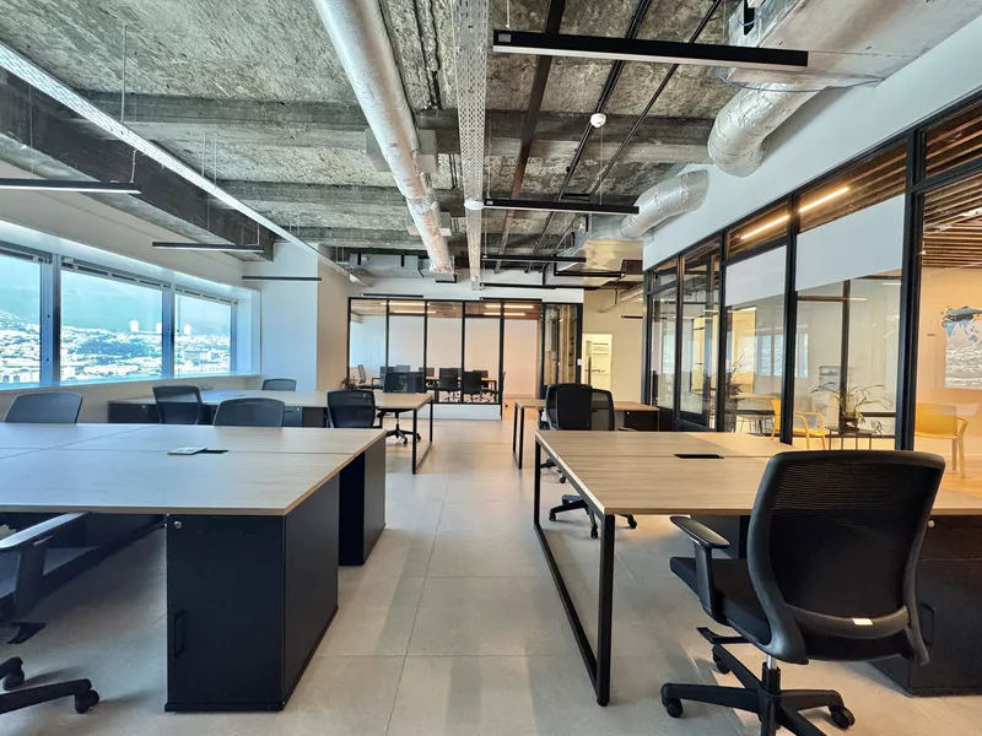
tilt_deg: -1.1
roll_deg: -1.3
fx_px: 397
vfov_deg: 85.7
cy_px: 368
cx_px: 491
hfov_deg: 102.1
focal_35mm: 14
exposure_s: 1/99
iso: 200
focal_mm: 2.22
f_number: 2.2
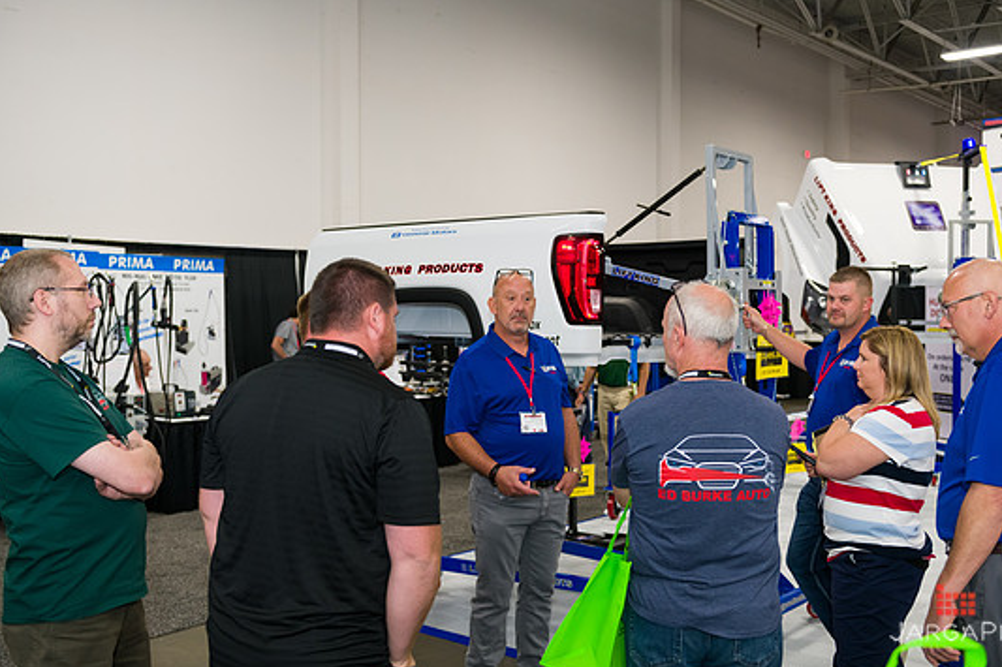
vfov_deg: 35.9
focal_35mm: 37
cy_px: 318
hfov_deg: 51.9
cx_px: 524
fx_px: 1029
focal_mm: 34
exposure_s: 1/125
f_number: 3.2
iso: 1000
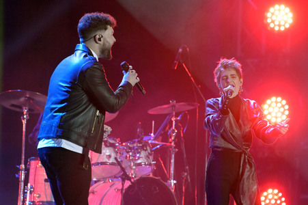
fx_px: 2992
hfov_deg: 5.9
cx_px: 154
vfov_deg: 3.9
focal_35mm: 350
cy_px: 102
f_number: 5.6
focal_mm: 350
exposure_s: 1/500
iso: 12800
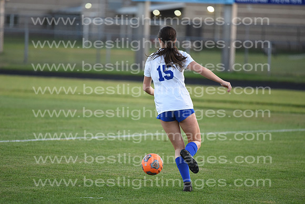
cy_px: 102
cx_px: 152
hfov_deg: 6.9
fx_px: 2542
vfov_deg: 4.6
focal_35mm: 300
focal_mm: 300
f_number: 4
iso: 2000
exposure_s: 1/800
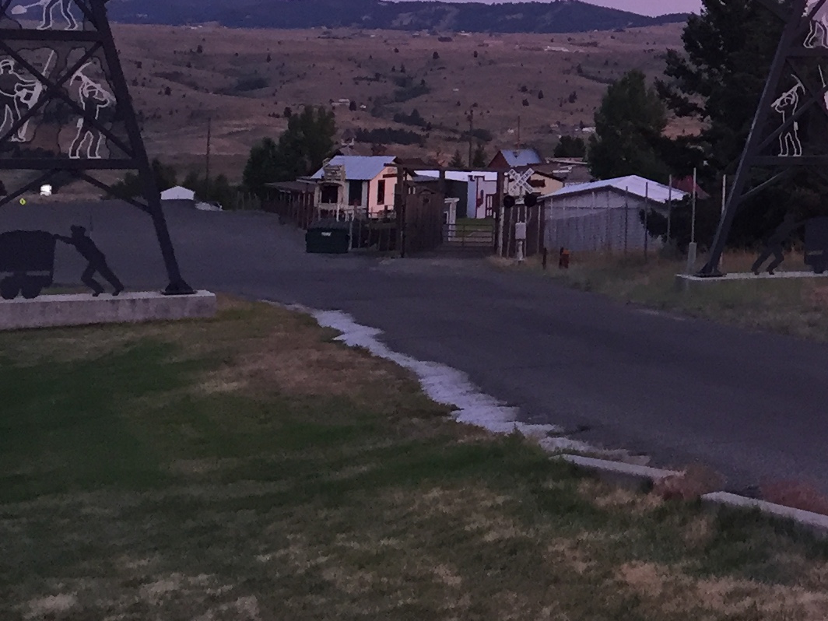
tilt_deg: +4.9
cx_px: 996
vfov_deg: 16.0
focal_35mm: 89
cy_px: -120
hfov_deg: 20.6
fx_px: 2129
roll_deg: -2.1
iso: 80
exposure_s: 1/30
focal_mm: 4.15
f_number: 2.2
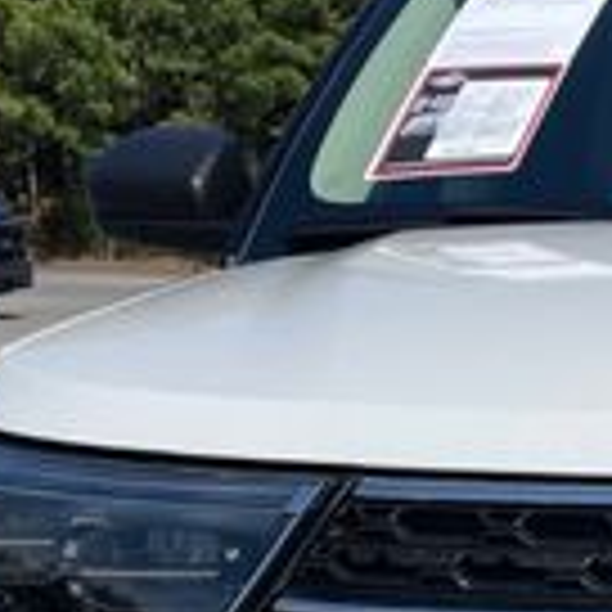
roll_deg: -2.4
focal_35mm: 108
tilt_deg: -14.1
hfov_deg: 15.1
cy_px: 801
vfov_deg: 15.3
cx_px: 868
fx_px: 2160
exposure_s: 1/7813
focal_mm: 4.2
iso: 32
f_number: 1.6
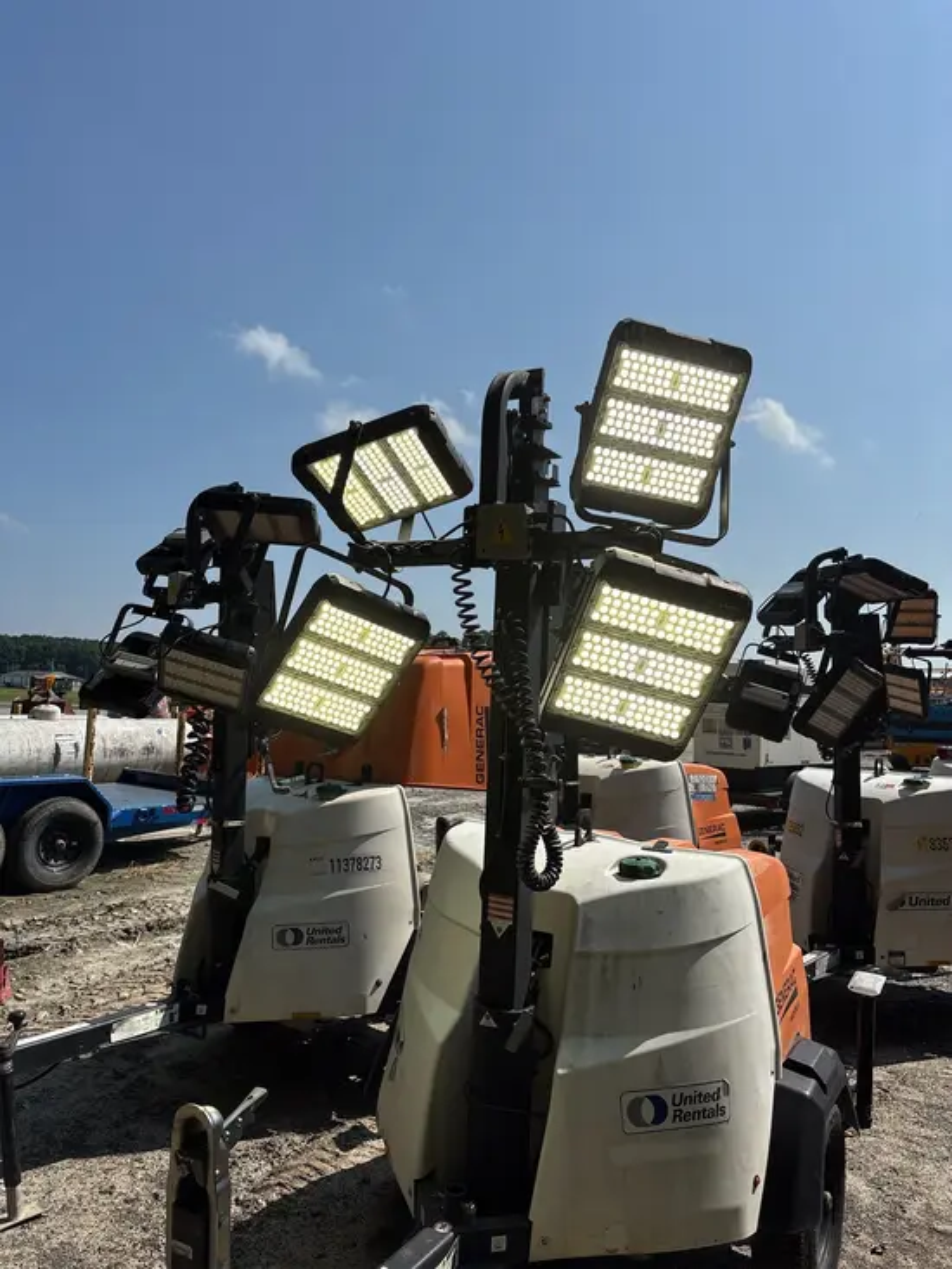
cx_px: 476
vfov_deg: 67.3
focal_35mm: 26
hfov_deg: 53.1
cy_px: 634
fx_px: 953
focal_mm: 5.96
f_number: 1.6
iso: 80
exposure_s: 1/10101
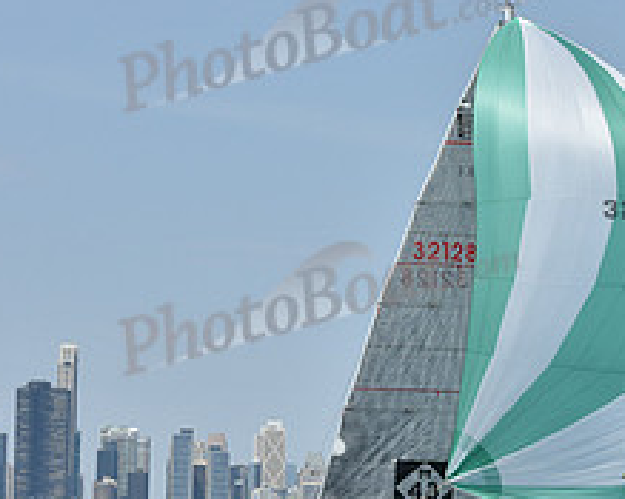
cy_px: 409
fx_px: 3679
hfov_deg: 9.6
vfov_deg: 7.8
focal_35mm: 199
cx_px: 671
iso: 250
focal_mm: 80
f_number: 7.1
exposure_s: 1/1600
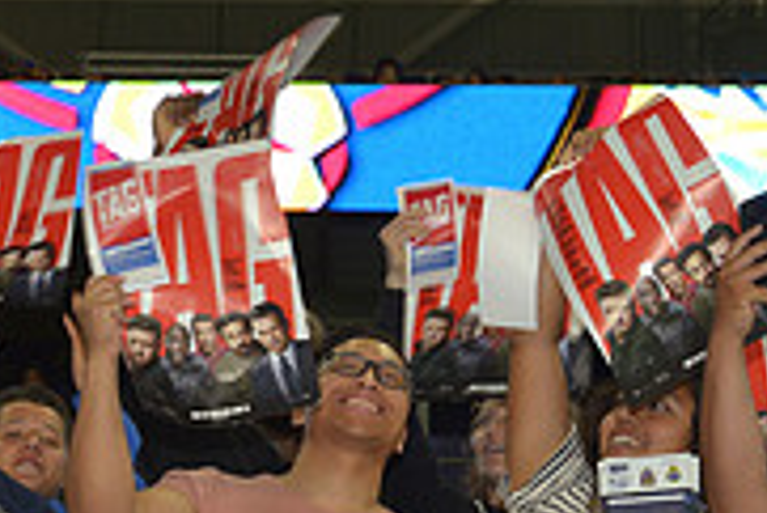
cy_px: 261
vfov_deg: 9.5
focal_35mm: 144
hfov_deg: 14.2
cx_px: 377
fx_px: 3070
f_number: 5.6
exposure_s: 1/60
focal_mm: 45
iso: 320
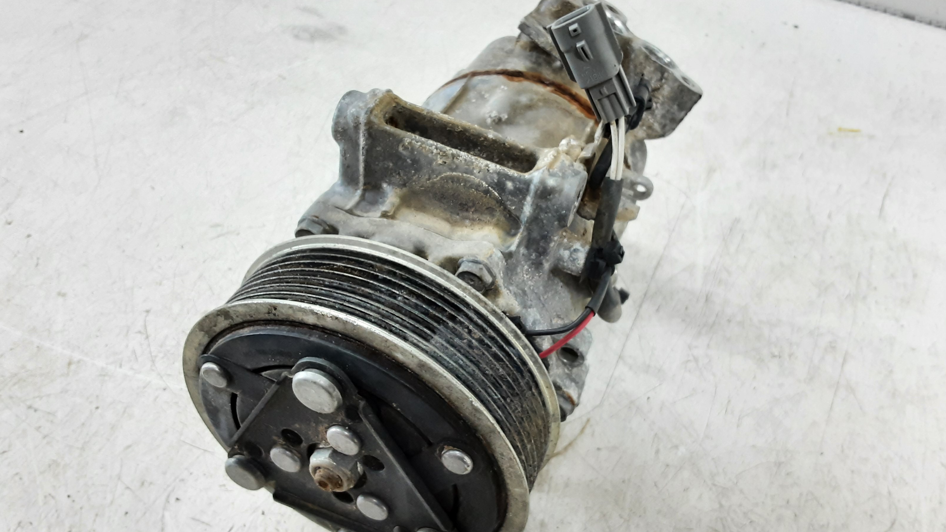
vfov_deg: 38.9
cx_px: 467
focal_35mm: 30
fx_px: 753
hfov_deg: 64.3
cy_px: 254
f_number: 1.9
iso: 100
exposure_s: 1/50
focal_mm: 2.91
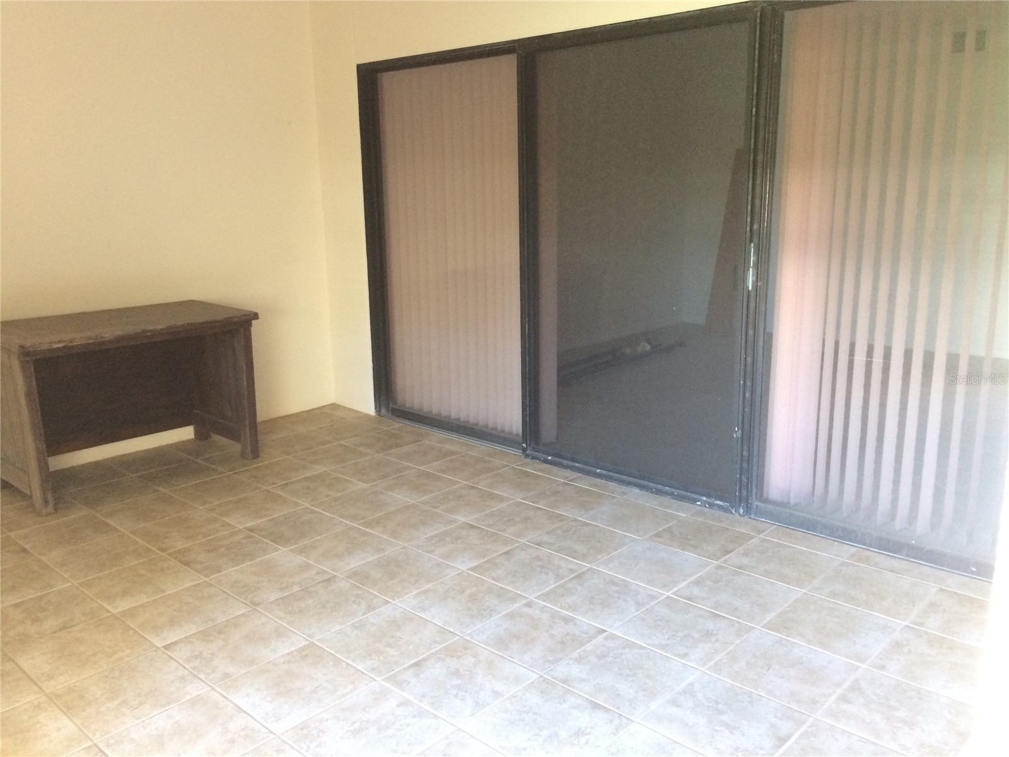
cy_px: 378
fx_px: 845
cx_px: 504
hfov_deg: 61.7
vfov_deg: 48.2
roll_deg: +1.3
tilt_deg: -13.8
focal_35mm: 29
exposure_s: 1/30
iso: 160
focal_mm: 4.15
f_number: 2.2
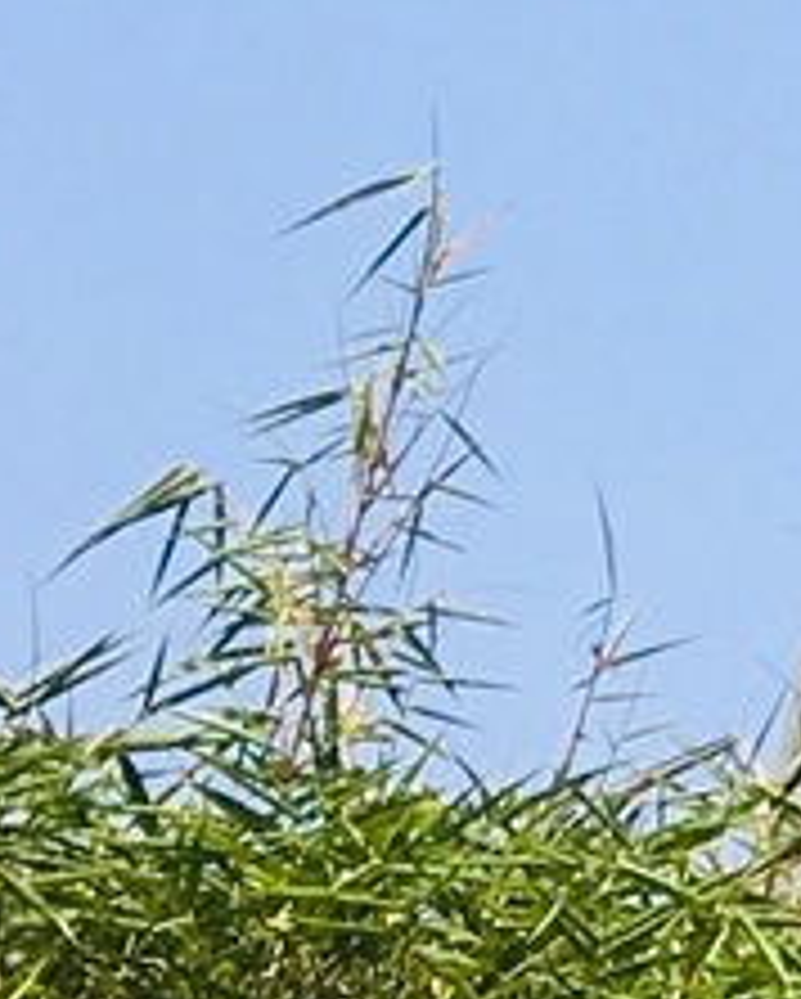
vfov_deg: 7.2
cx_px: 4194
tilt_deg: +30.7
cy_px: -1012
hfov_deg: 4.8
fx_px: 7605
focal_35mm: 257
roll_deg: -1.4
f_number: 2.2
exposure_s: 1/1183
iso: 25
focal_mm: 4.15
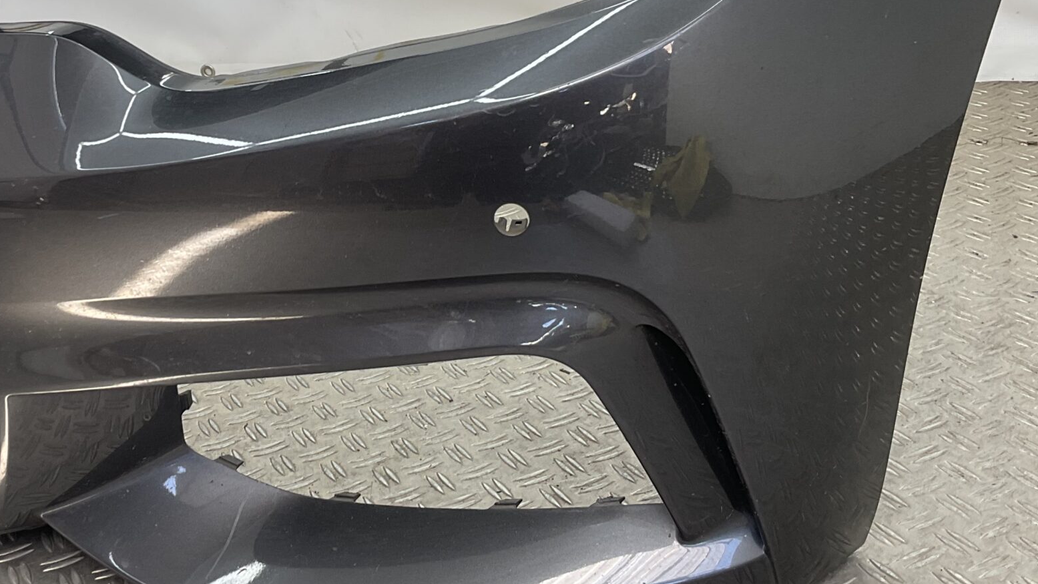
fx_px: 1431
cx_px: 336
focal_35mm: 52
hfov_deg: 39.3
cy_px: 184
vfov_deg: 22.9
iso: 20
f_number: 1.8
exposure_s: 1/100
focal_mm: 3
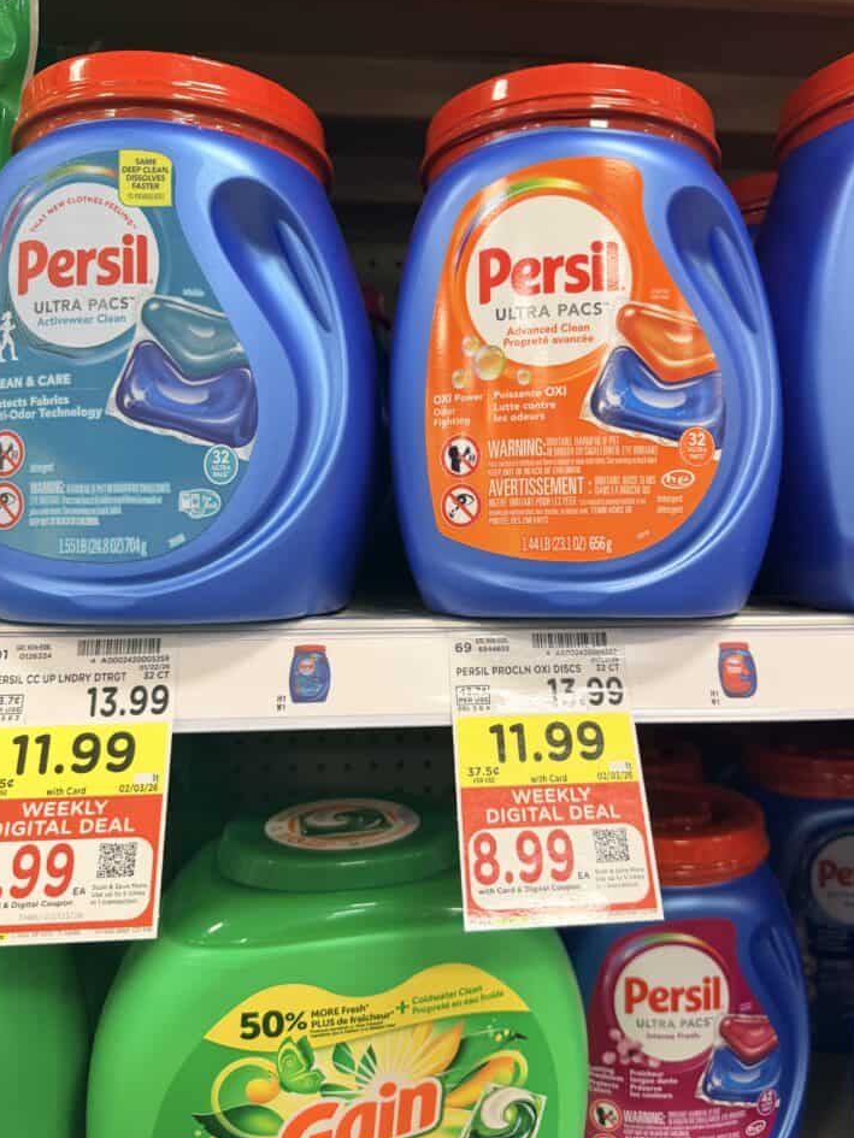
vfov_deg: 67.2
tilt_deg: -1.0
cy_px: 532
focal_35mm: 26
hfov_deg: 53.0
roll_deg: +1.4
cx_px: 452
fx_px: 855
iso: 125
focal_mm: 6.76
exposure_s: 1/120
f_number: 1.78
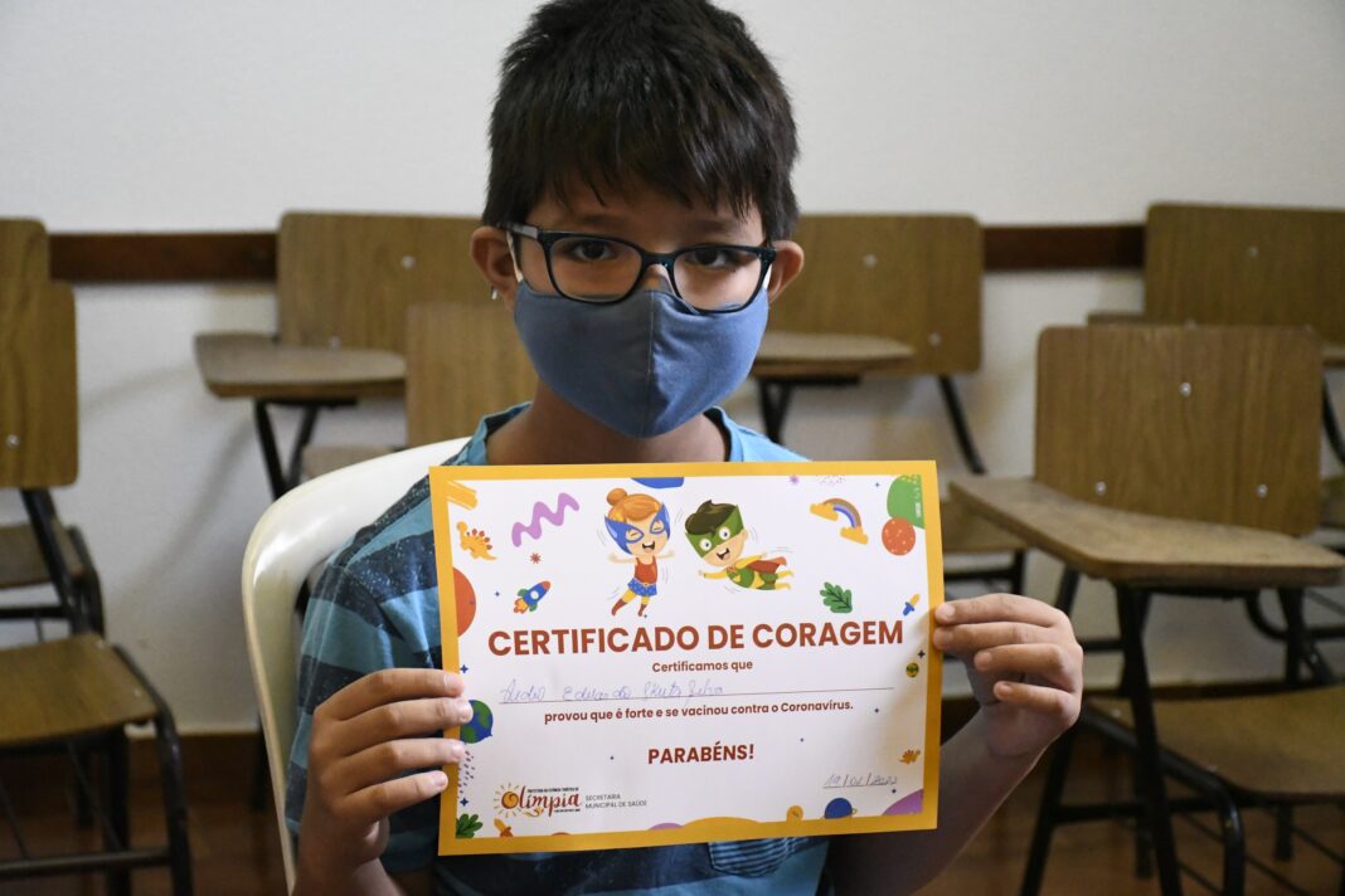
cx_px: 672
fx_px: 2914
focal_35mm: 78
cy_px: 448
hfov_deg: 26.0
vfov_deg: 17.5
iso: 10000
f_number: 5
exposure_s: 1/250
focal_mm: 52
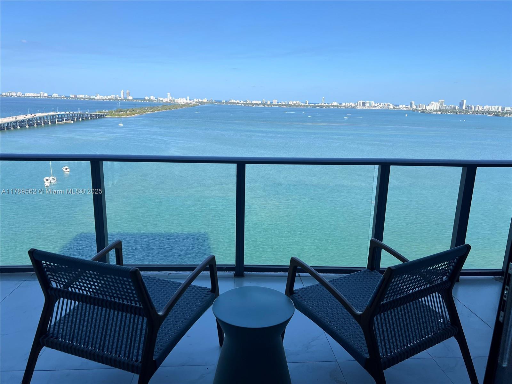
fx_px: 385
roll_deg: -1.8
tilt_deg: -14.5
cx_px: 256
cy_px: 192
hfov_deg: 67.3
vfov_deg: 53.1
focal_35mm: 26
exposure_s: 1/3165
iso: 50
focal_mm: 5.7
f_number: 1.5
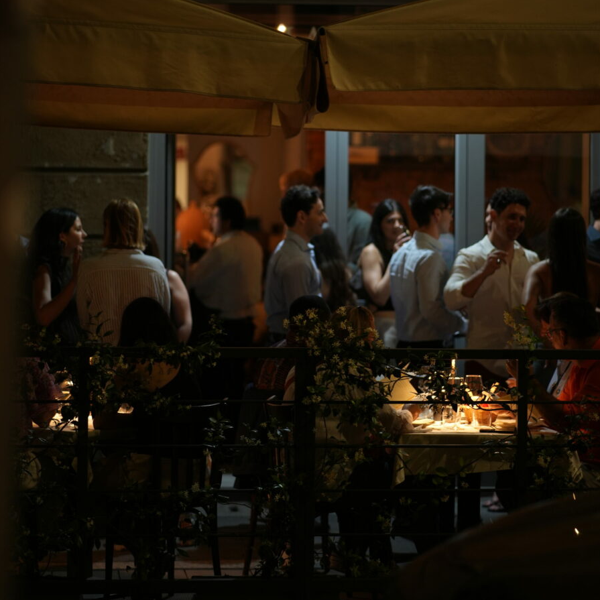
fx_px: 2137
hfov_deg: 16.0
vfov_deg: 16.0
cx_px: 300
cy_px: 236
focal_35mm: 109
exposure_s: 1/100
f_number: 1.4
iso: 400
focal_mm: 85
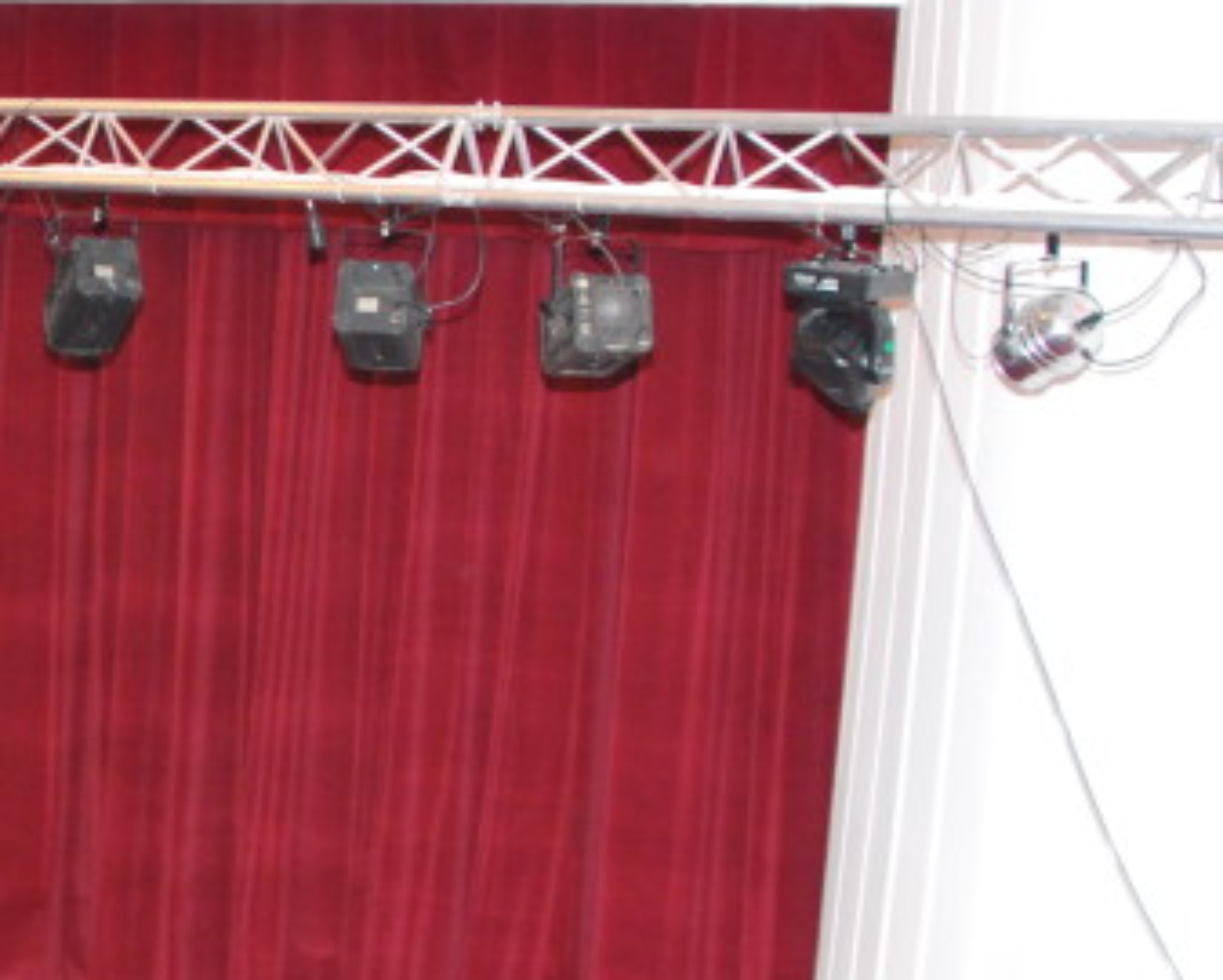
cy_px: 557
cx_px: -319
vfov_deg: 19.9
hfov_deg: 22.4
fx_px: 2789
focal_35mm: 77
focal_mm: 18
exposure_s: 1/80
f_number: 4.5
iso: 800
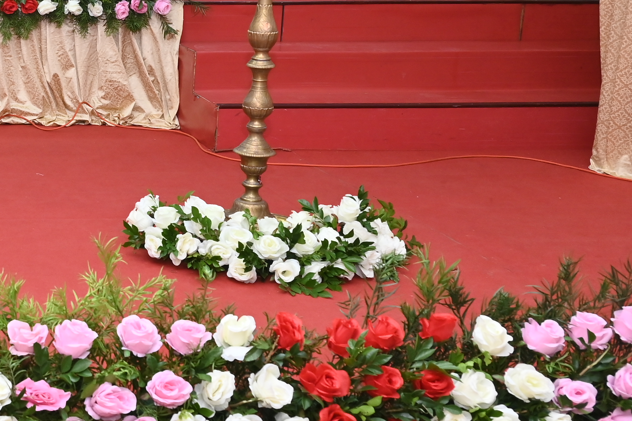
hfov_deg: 25.7
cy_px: 108
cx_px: -159
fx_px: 1211
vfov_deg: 19.6
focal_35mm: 69
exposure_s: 1/125
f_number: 5.6
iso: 500
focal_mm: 24
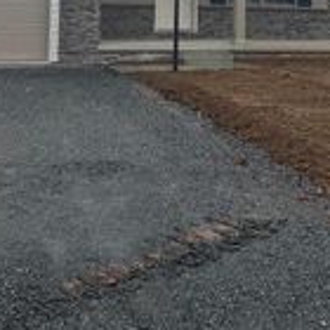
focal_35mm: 76
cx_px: 182
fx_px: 820
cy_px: -34
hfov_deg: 22.8
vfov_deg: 21.6
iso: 80
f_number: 1.78
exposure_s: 1/2232
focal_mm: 6.76
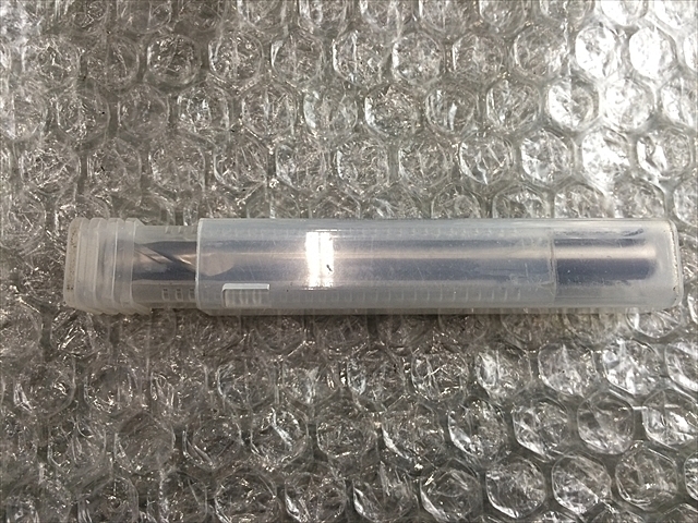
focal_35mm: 29
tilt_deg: -84.2
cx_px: 349
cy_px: 262
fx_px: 585
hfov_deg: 61.7
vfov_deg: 48.2
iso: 80
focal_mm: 4.15
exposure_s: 1/30
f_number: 2.2
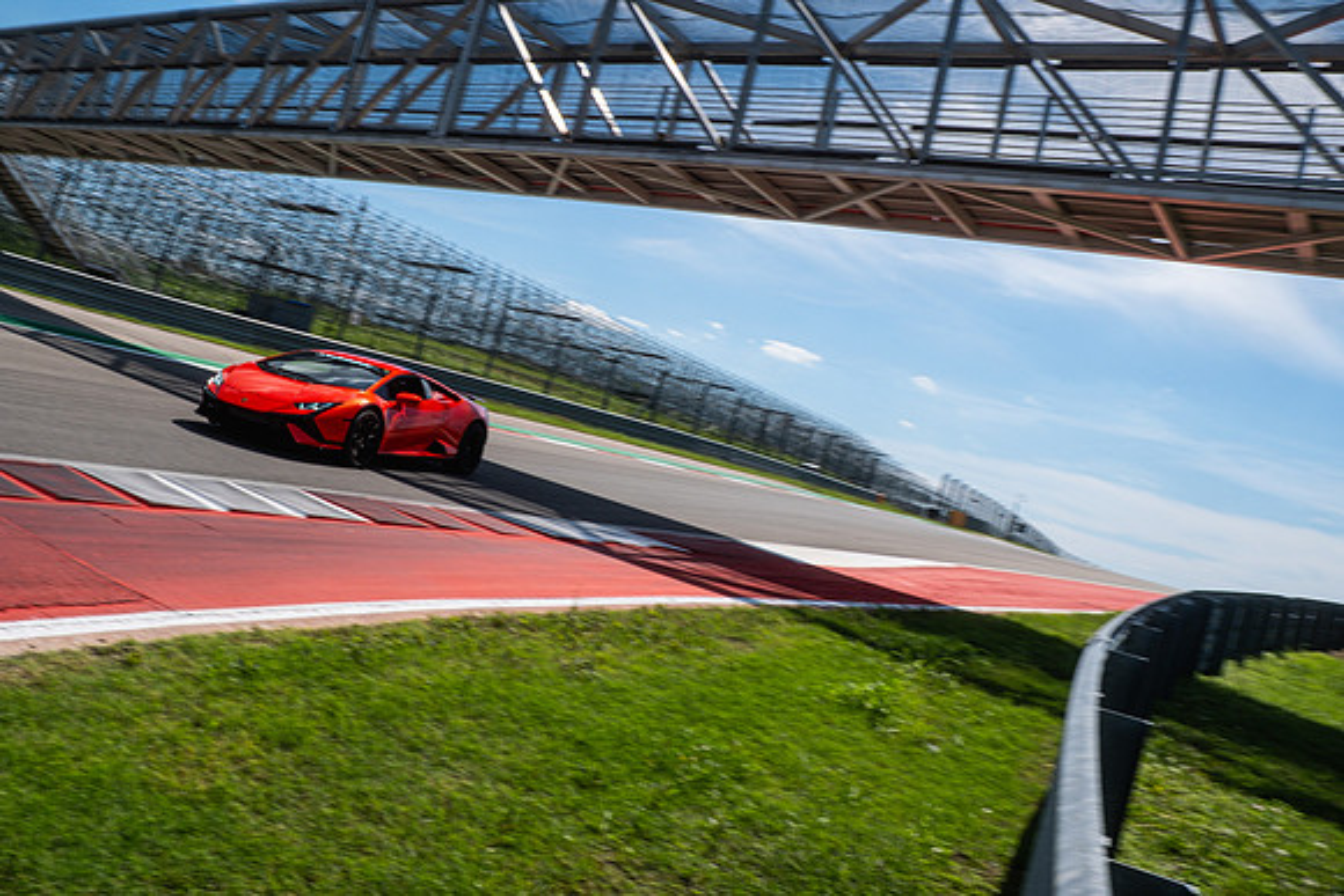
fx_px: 1104
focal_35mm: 30
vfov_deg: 43.9
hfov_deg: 61.9
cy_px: 344
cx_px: 516
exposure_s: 1/320
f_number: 10
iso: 160
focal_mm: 16
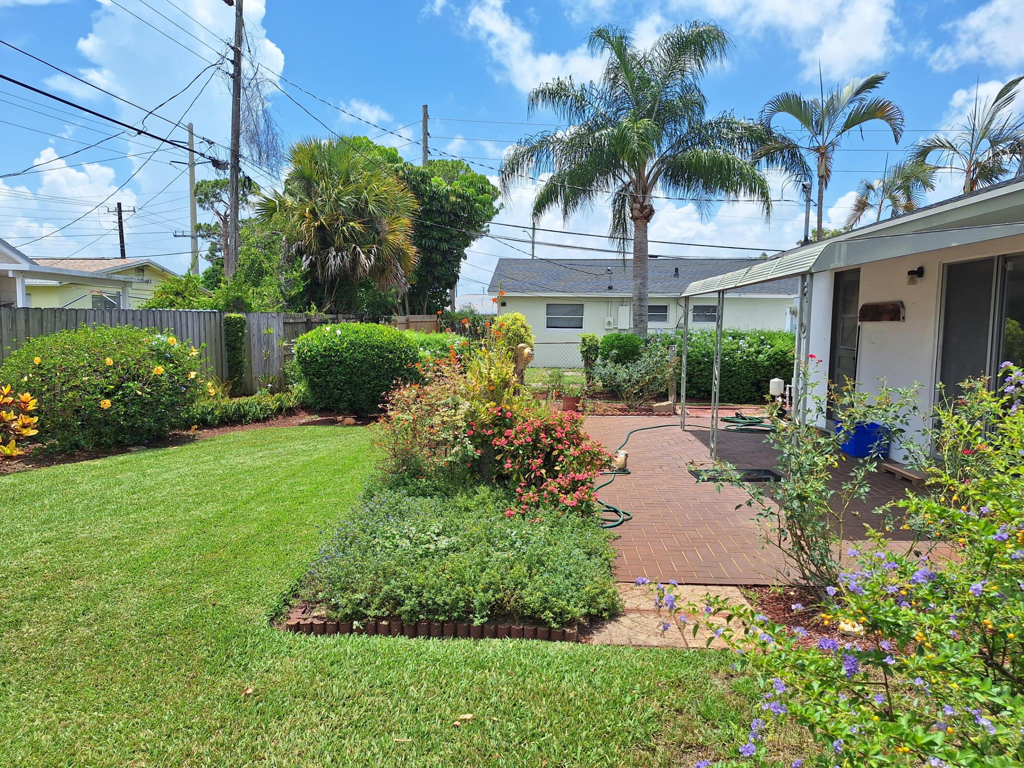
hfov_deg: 73.9
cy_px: 384
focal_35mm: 23
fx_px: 680
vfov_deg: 58.9
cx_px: 512
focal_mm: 5.54
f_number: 1.8
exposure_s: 1/3509
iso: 40
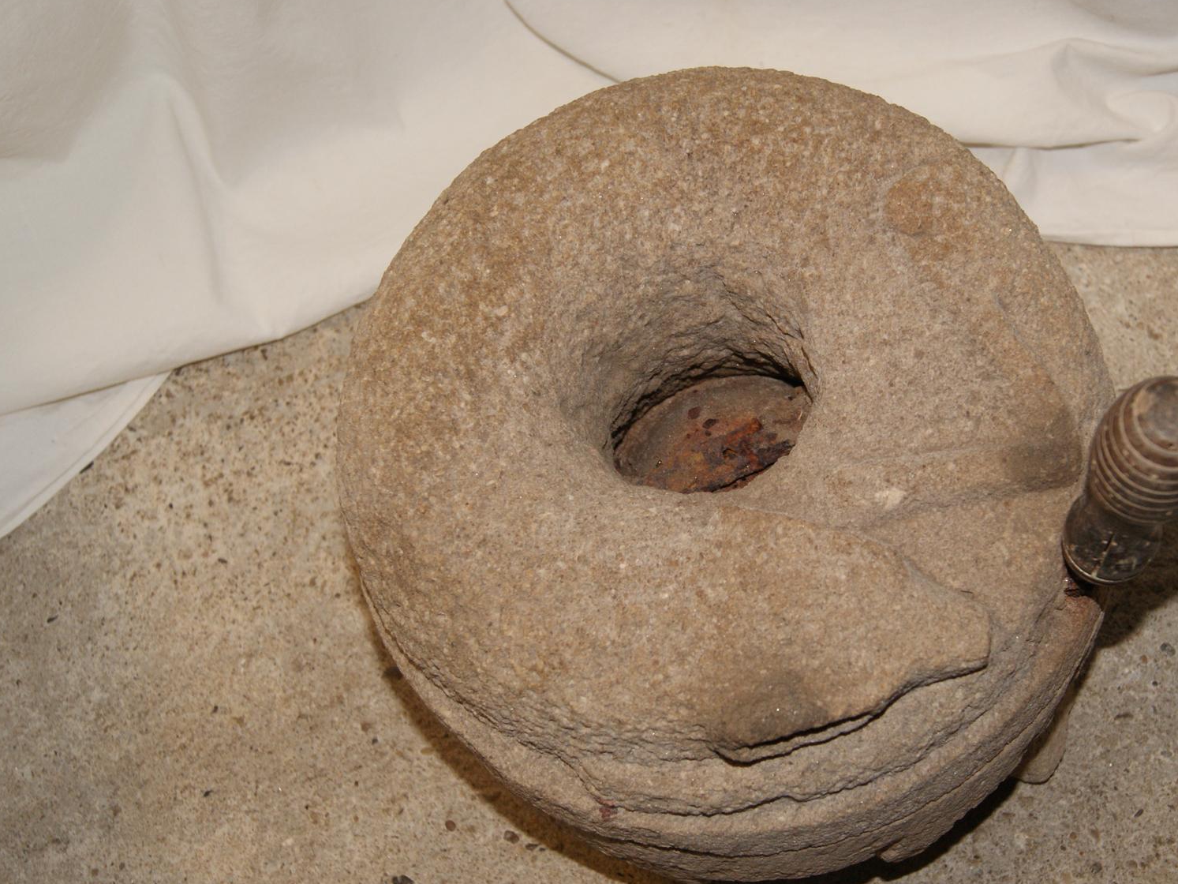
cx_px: 700
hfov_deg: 36.7
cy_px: 458
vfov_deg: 28.0
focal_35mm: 52
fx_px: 1770
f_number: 5.6
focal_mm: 28
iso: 400
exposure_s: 1/60
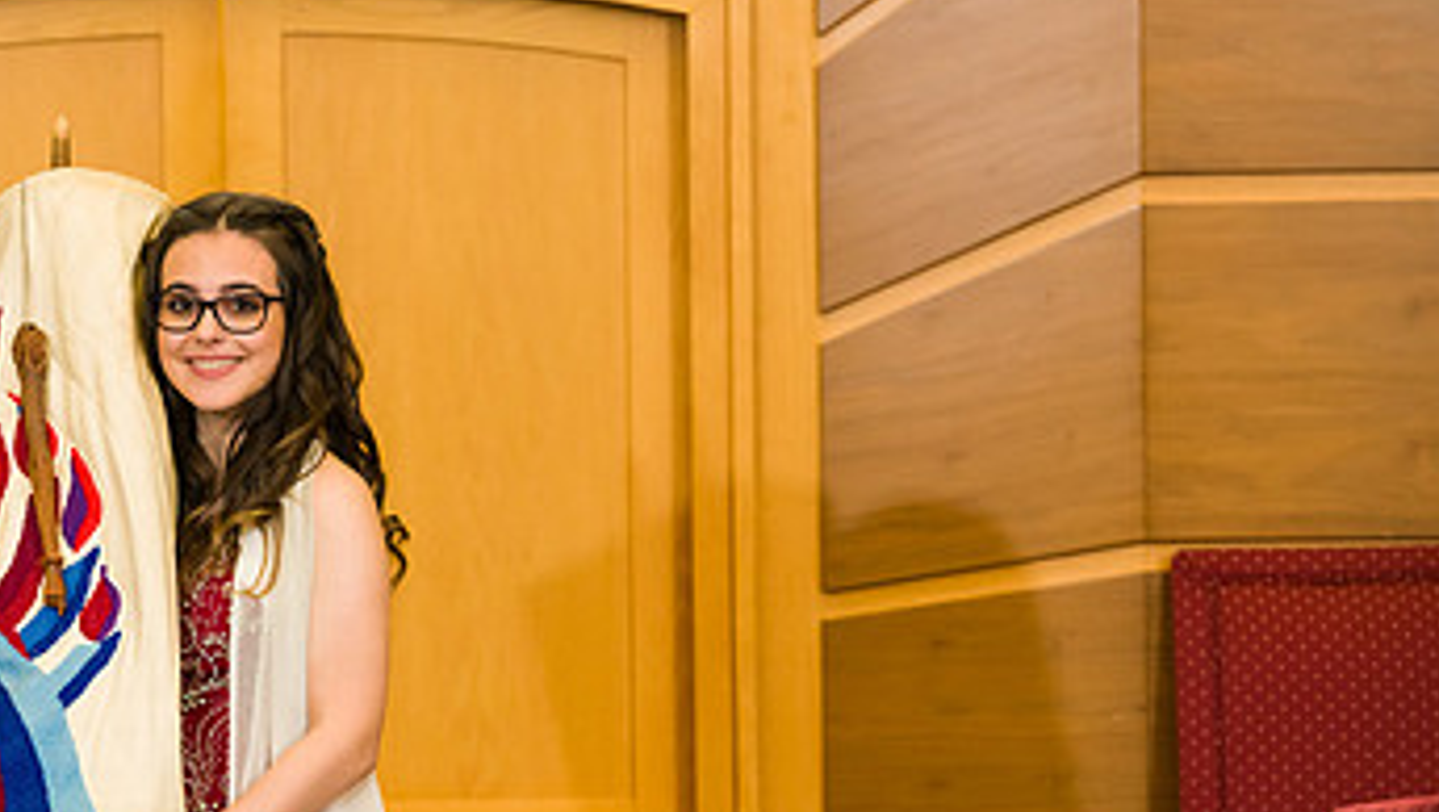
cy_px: 412
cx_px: 251
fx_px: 9431
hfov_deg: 8.7
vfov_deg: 4.9
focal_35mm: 247
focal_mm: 140
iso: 1250
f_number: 5.6
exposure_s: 1/200
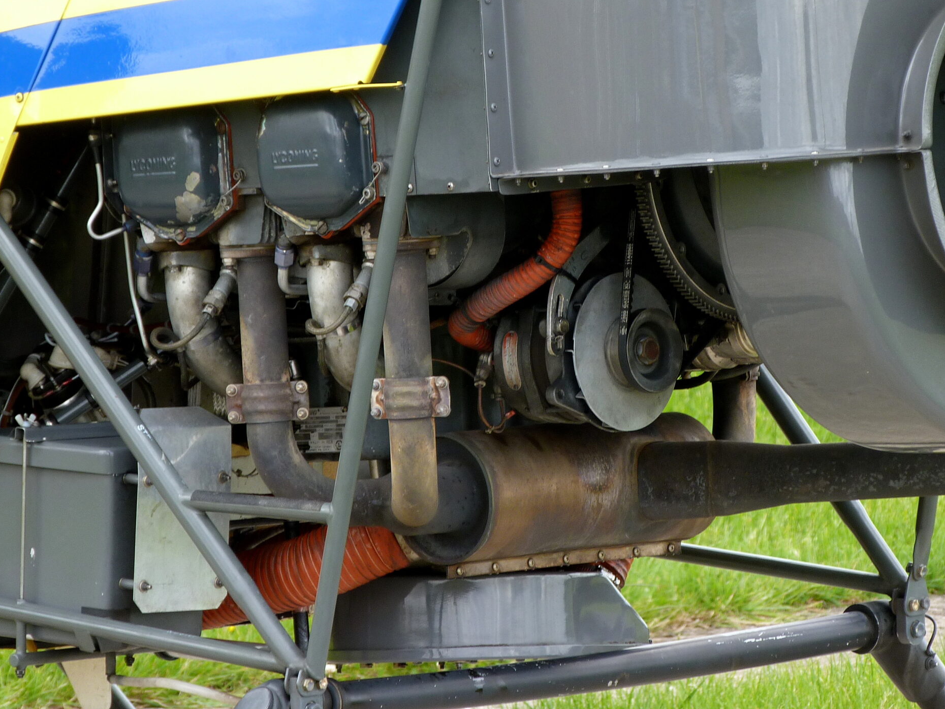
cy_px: 246
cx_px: 589
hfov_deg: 4.6
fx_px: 11684
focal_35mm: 428
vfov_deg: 3.5
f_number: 4.1
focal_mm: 55.9
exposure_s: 1/100
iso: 80
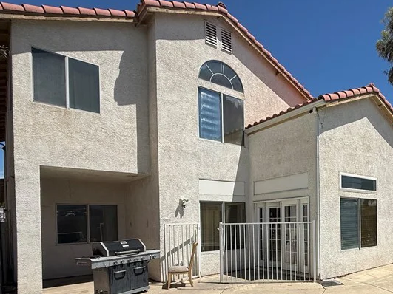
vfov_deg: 49.2
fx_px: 306
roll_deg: +1.3
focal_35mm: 27
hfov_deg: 59.7
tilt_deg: +1.2
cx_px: 319
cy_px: 222
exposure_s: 1/4762
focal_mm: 2.22
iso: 50
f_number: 2.2
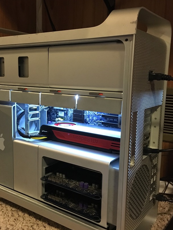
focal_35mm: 37
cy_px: 116
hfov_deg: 38.6
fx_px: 247
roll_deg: -1.2
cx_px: 72
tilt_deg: -8.8
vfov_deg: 50.1
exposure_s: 1/15
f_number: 2.2
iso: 320
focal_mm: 4.15
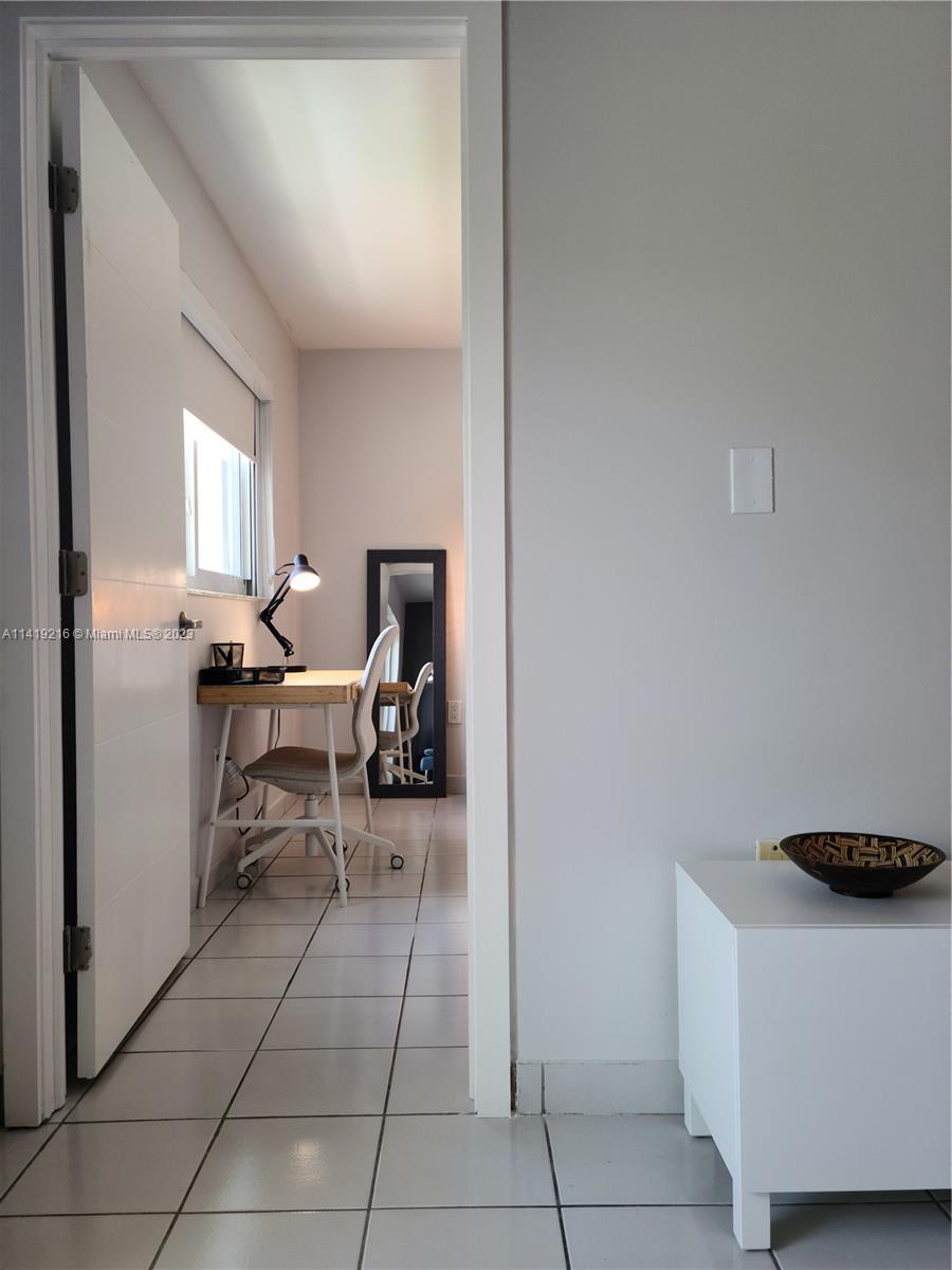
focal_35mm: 28
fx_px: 1027
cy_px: 635
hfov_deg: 49.7
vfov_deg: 63.4
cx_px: 476
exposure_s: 1/60
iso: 100
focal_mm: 5.9
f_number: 2
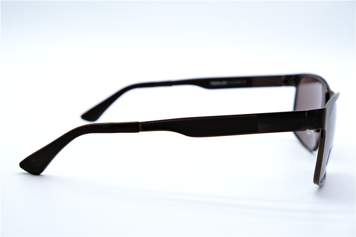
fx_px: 583
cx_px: 178
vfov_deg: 23.0
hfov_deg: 33.9
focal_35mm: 59
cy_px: 118
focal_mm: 39
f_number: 5.6
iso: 160
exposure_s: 1/125
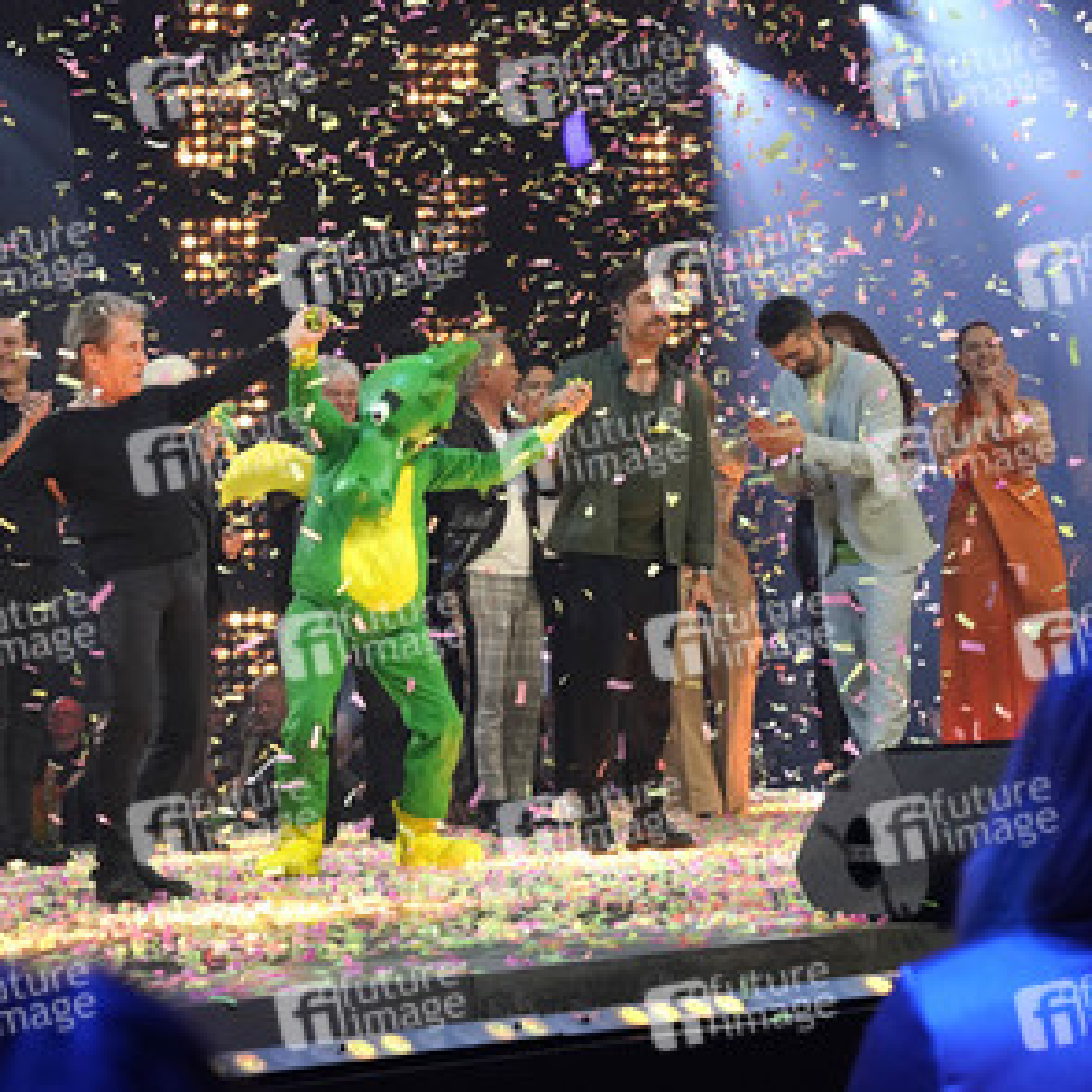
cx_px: 272
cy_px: 544
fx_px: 2641
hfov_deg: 23.1
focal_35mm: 74
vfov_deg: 23.4
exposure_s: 1/200
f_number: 5.6
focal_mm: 57
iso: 3200
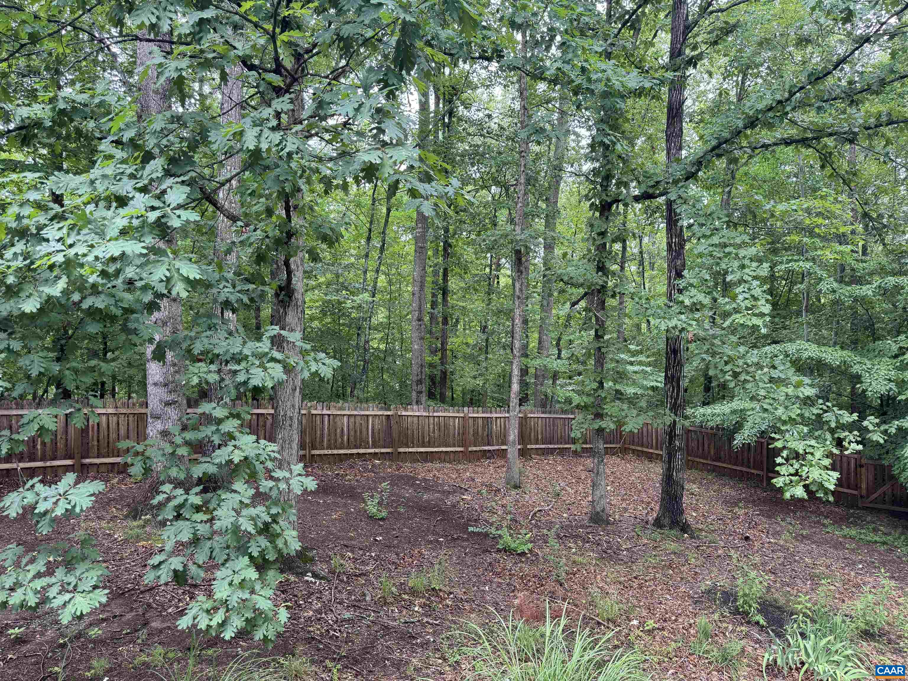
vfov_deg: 56.8
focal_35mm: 24
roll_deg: +0.1
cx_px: 454
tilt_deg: -0.1
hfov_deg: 71.6
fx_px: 630
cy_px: 340
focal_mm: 6.76
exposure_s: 1/159
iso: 100
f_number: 1.78
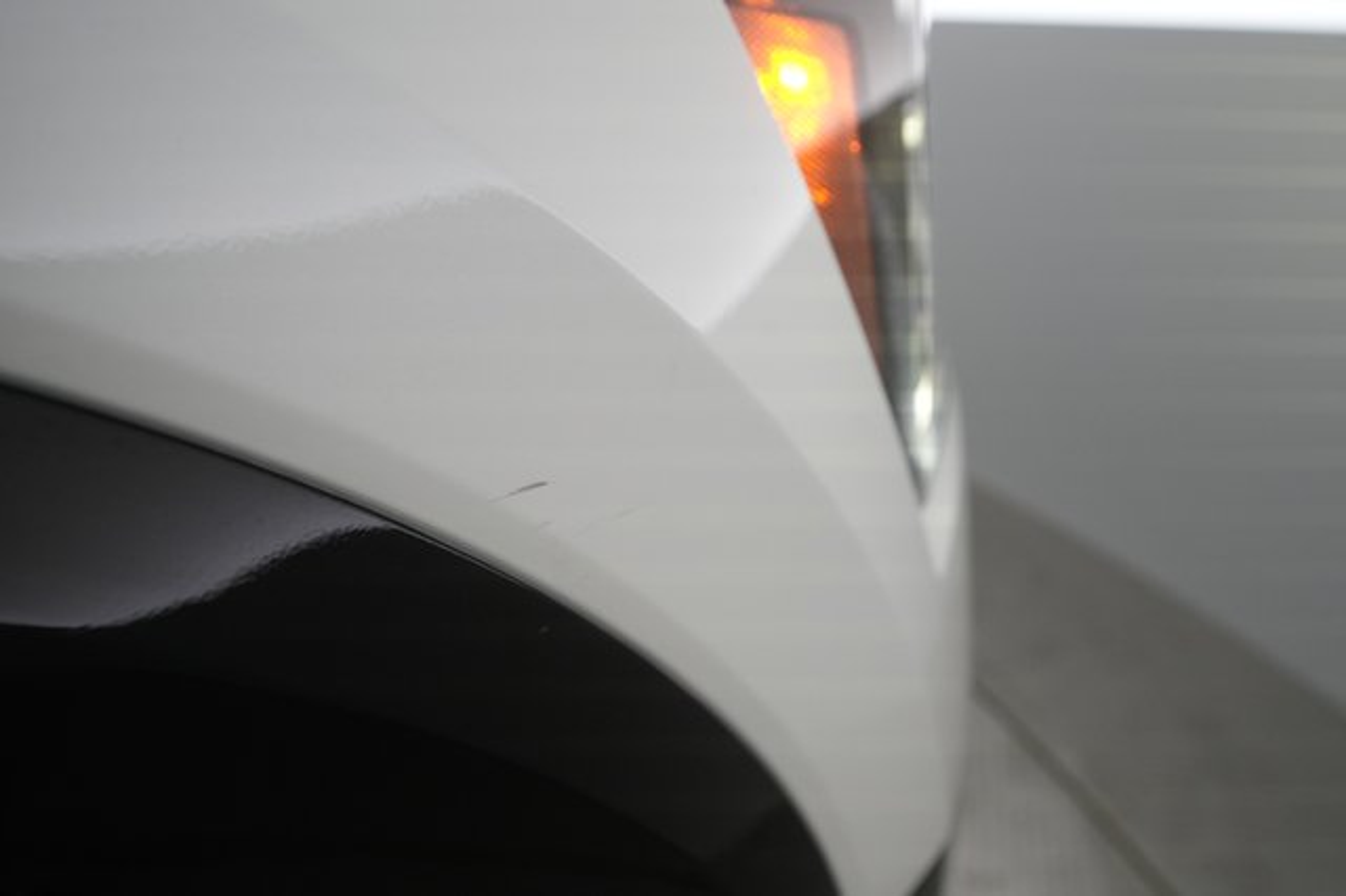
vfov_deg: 46.4
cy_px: 448
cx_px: 673
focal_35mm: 28
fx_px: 1046
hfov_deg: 65.5
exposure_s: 1/100
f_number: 5.6
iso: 1600
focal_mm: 28
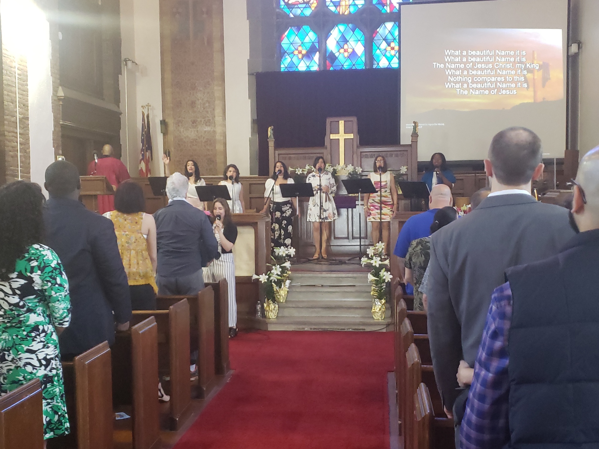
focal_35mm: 26
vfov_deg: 53.1
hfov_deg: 67.3
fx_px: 450
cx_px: 300
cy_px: 224
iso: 400
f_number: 1.5
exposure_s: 1/30
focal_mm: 4.3
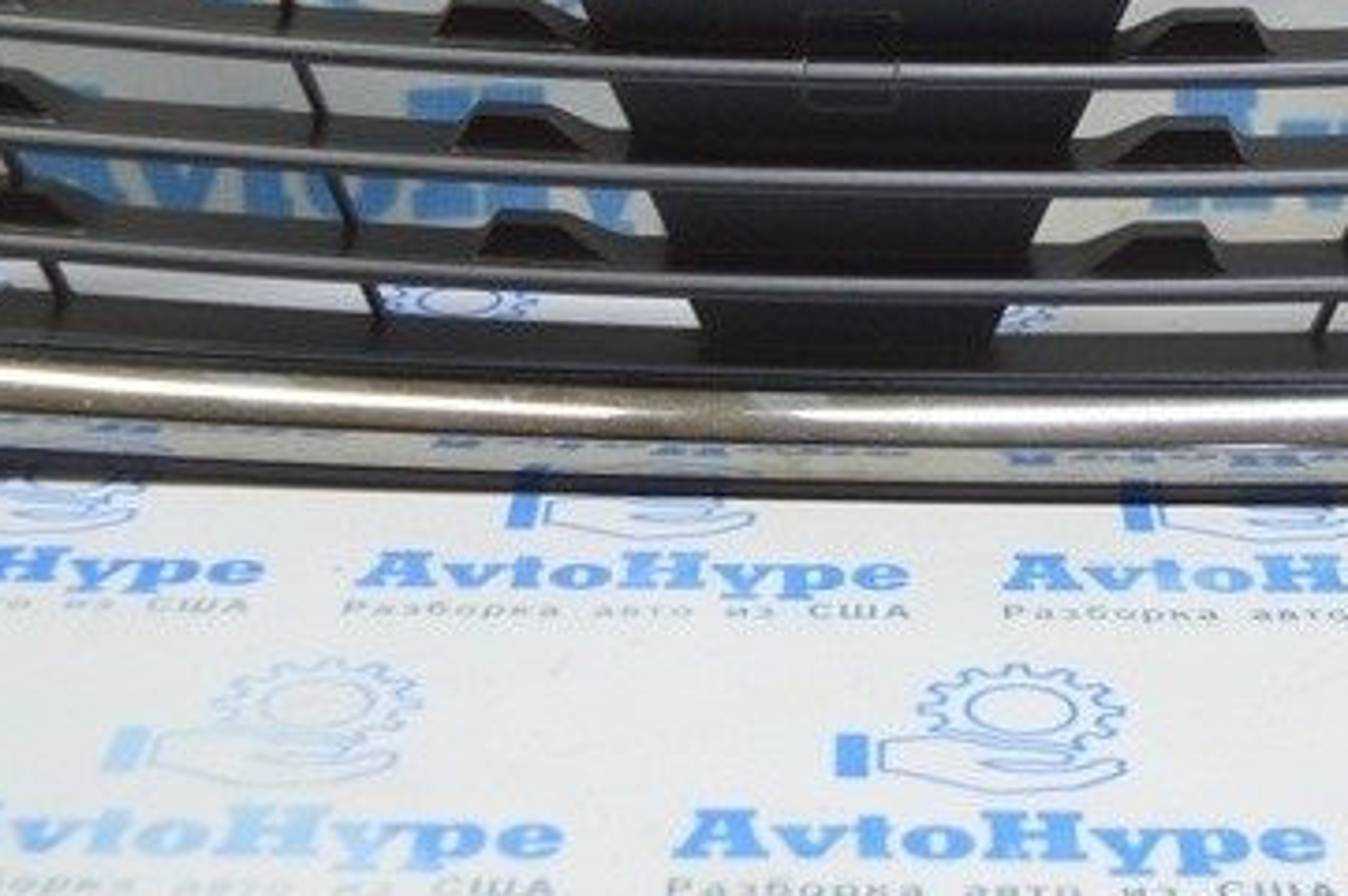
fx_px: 3180
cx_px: 874
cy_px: 84
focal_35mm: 85
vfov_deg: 15.8
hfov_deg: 23.8
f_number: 3.8
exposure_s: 1/50
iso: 400
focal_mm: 20
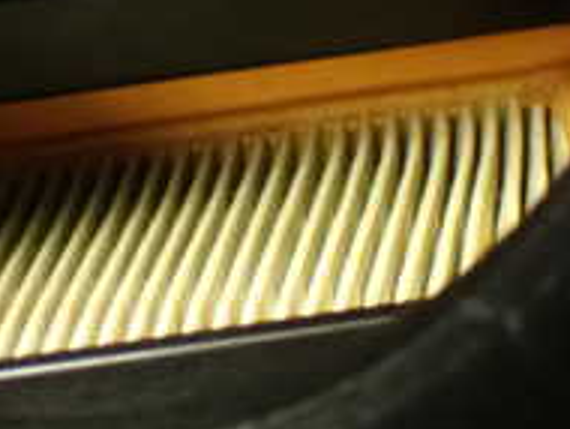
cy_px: 183
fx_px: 1978
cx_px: 9
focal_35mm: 120
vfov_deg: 12.4
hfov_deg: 16.1
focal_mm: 6.83
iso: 1600
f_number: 2.7
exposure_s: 1/25
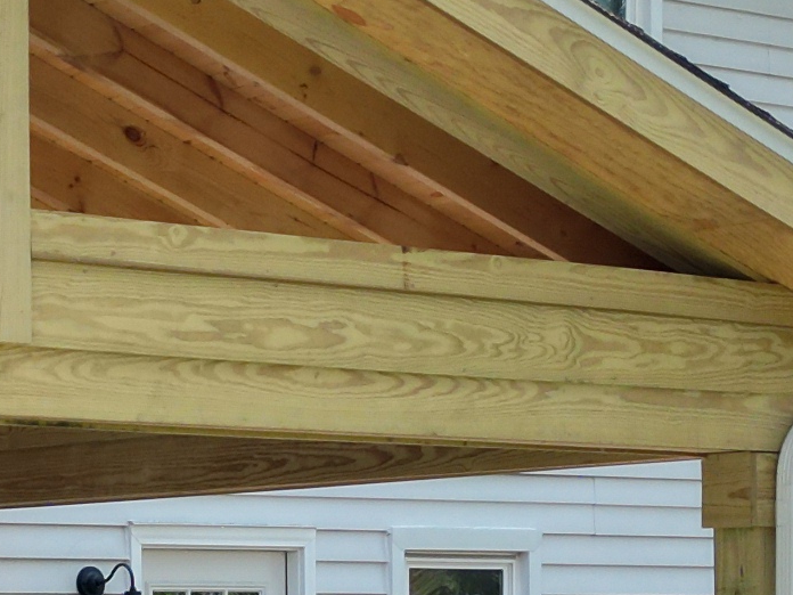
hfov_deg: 14.1
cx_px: 120
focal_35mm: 139
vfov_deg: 10.5
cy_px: 702
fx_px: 3184
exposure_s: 1/500
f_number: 1.7
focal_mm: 6.72
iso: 100
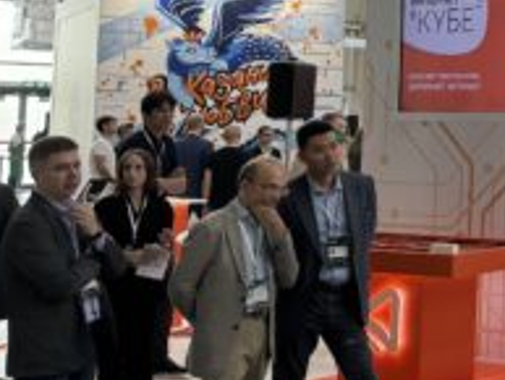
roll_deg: +0.1
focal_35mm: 87
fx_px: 1270
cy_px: 14
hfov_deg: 19.6
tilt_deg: +5.5
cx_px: 756
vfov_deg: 16.7
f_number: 1.78
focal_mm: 6.76
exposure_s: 1/121
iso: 64
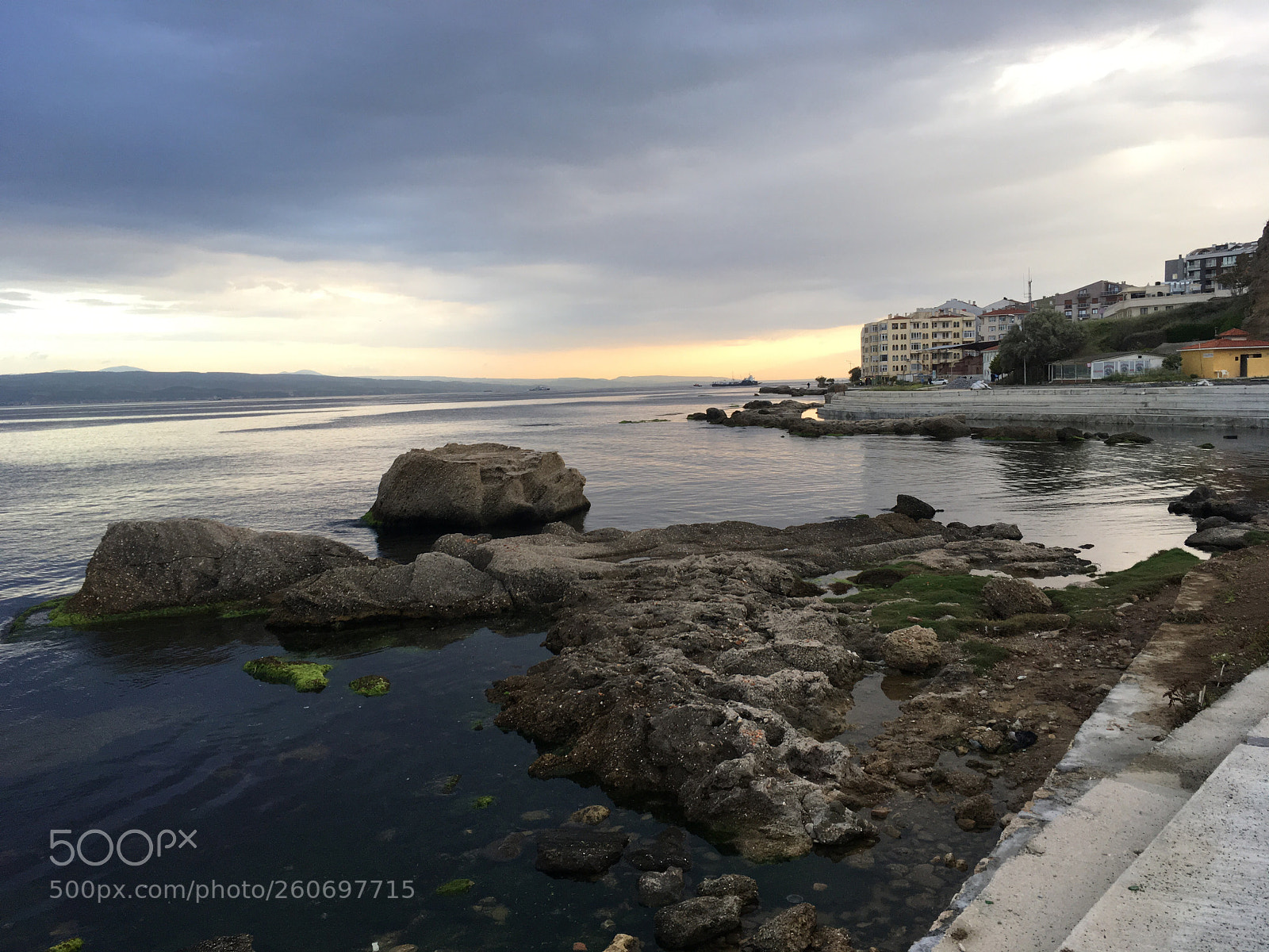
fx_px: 1063
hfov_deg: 61.7
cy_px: 476
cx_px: 634
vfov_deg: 48.2
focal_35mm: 29
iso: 40
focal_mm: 4.15
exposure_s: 1/100
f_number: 2.2
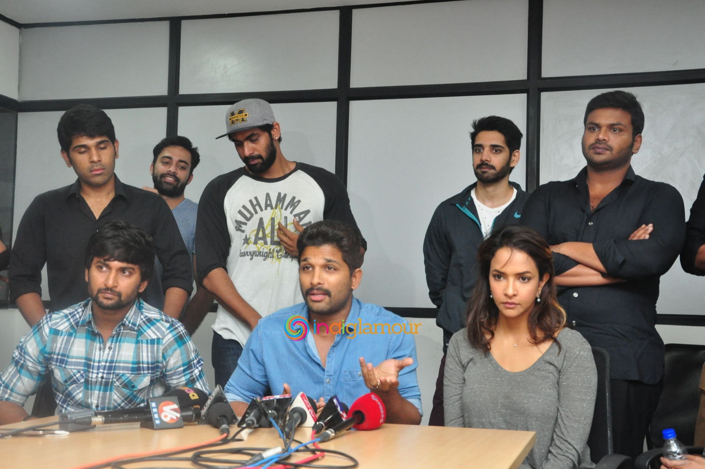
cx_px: 352
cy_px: 234
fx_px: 998
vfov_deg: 26.4
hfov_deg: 38.9
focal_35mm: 51
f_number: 6.3
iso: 1600
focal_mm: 34
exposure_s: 1/125
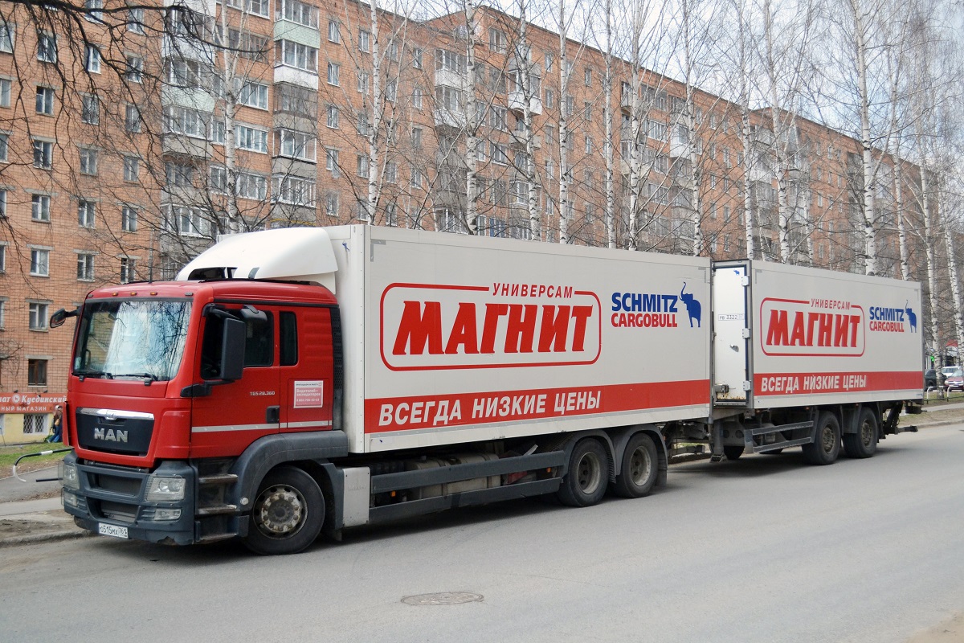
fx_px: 1165
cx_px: 482
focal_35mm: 44
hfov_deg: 45.0
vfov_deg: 30.8
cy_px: 322
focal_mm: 29
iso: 400
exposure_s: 1/1000
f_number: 4.8
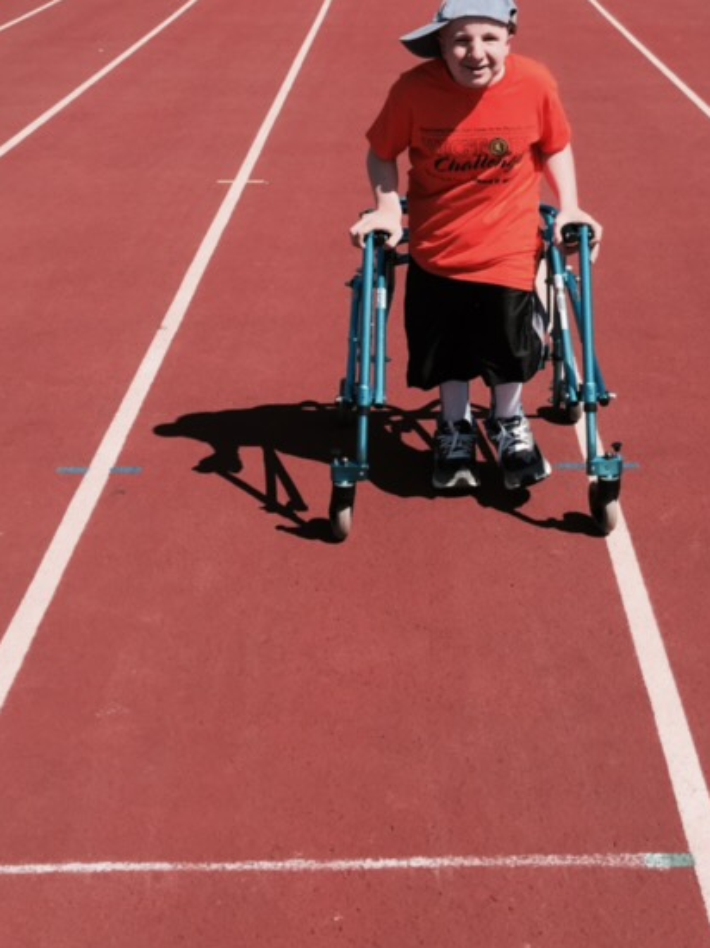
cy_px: 109
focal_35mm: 54
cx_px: 467
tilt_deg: -6.7
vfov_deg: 33.8
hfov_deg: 26.9
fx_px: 1478
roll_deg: -3.9
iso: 32
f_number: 2.2
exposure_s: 1/1980
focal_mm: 4.15
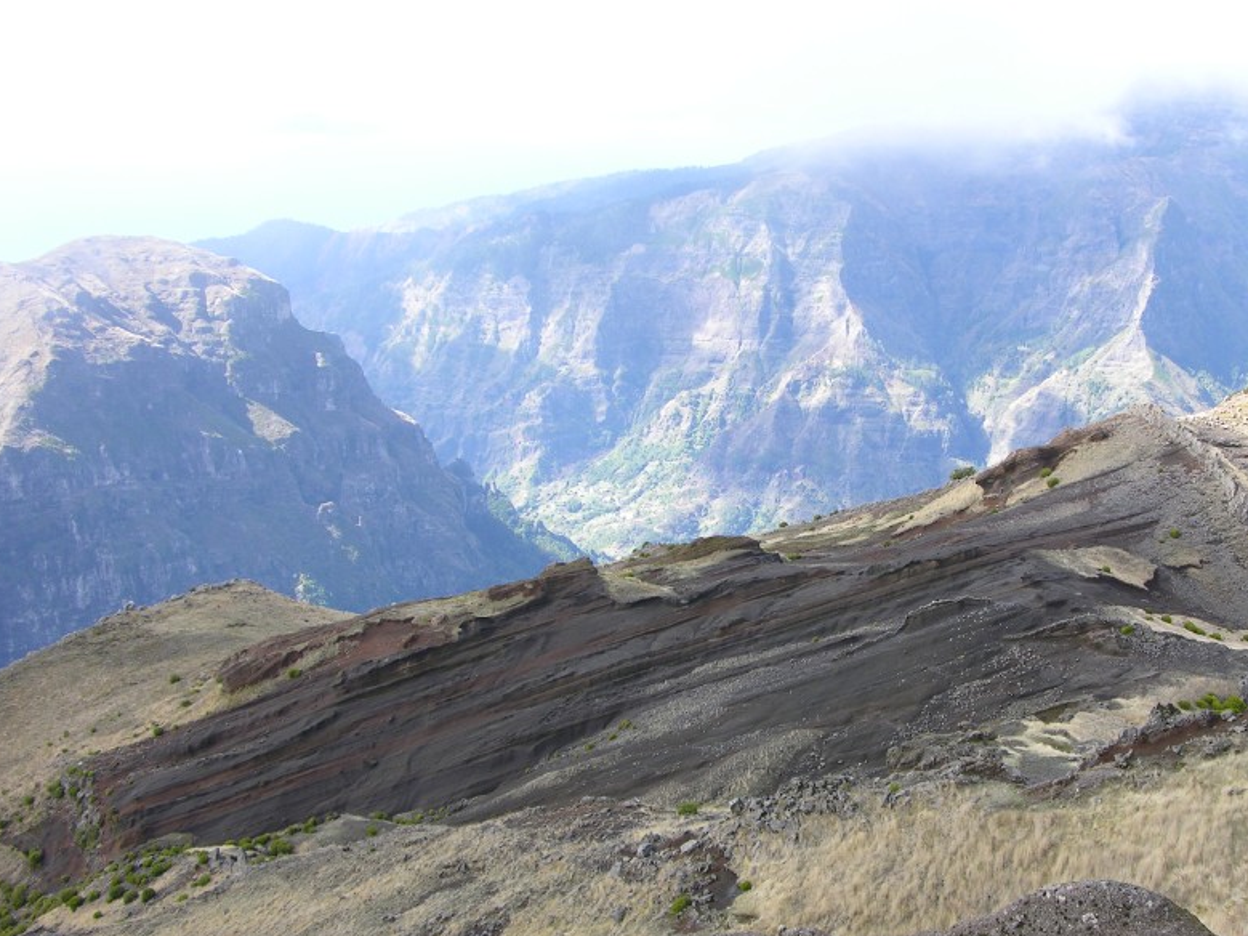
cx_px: 787
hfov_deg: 40.9
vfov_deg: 31.5
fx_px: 1658
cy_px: 540
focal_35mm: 46
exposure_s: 1/100
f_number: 4
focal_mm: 8.9
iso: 50
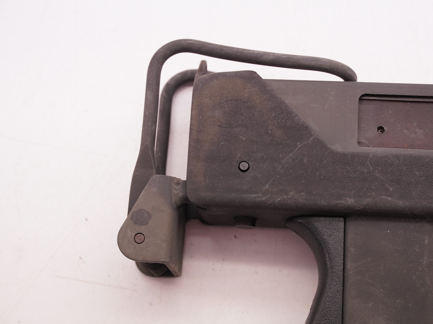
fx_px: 882
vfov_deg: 20.9
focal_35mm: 71
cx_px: 241
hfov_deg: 27.5
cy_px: 164
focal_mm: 43
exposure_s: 1/250
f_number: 5.6
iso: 800
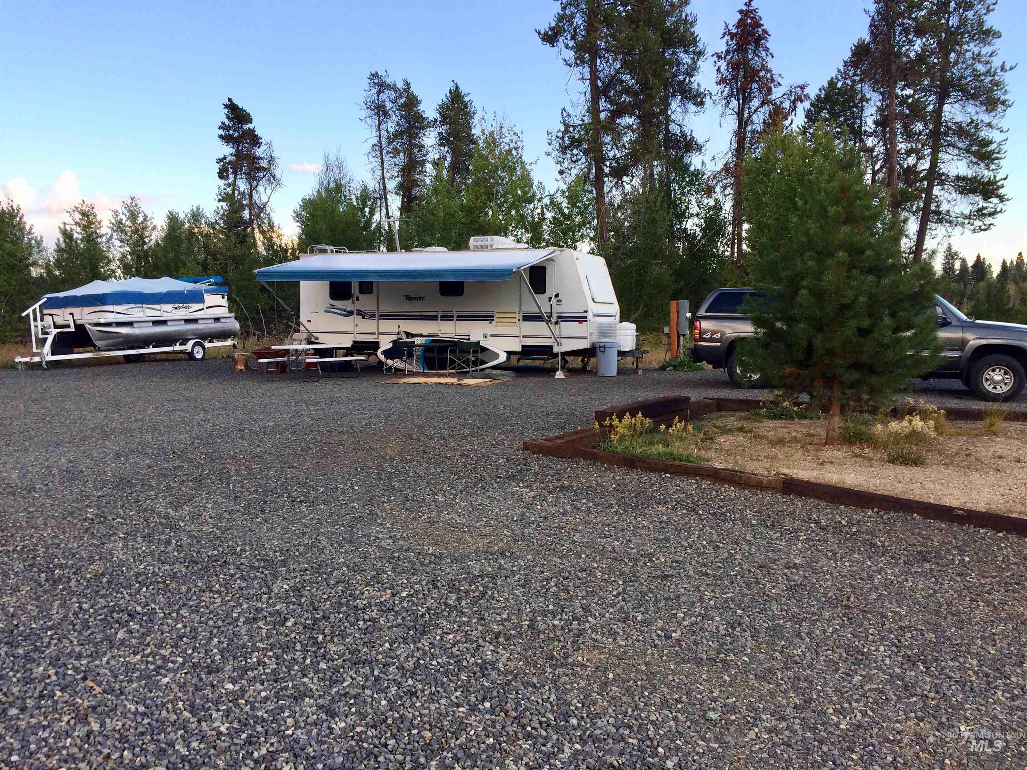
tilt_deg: -5.1
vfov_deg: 48.2
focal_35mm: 29
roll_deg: +0.5
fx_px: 860
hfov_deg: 61.7
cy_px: 385
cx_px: 514
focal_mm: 4.15
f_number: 2.2
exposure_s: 1/394
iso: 32
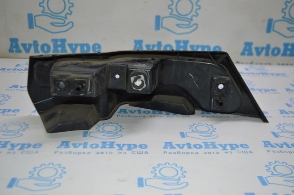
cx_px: 147
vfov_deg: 32.9
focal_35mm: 40
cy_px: 98
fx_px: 330
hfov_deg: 48.0
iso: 400
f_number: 4
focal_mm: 27
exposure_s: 1/125
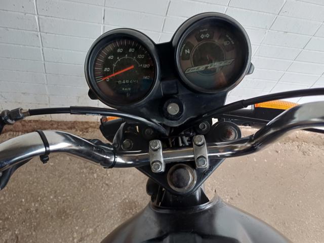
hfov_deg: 69.4
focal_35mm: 25
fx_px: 234
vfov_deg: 54.9
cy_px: 122
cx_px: 162
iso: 64
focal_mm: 4.65
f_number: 1.8
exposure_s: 1/100
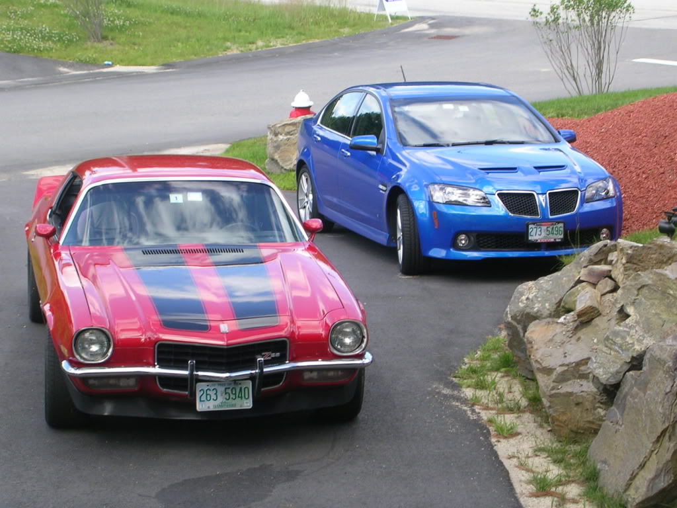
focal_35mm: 110
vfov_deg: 13.5
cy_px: 254
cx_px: 338
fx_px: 2151
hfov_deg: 17.9
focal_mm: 16.7
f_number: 4.8
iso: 50
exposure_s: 1/107
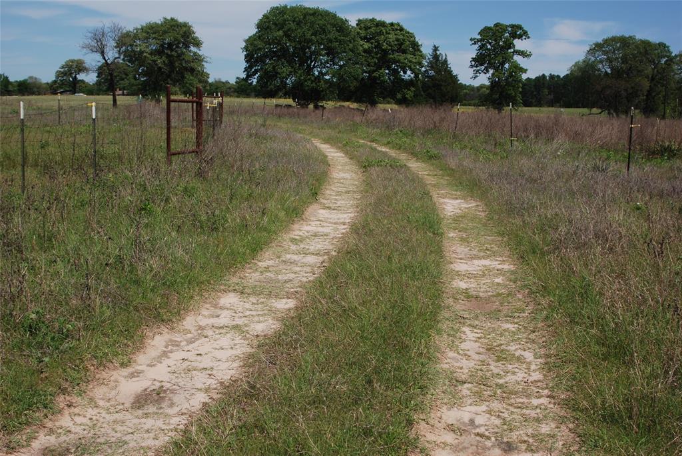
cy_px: 228
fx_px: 796
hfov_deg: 46.4
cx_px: 341
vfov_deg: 32.0
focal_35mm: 42
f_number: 8
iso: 100
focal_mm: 28
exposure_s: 1/250
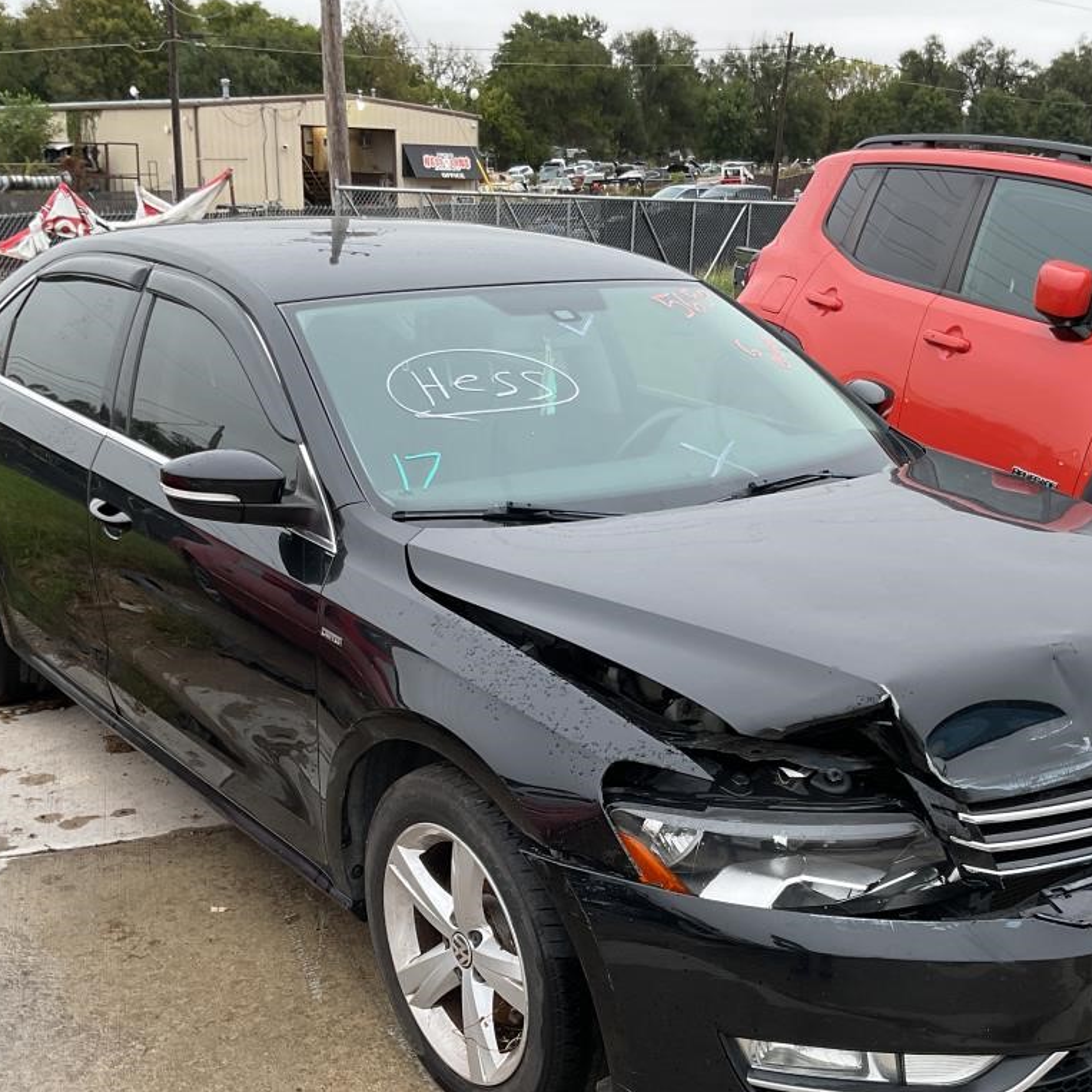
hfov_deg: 39.1
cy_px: 683
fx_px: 1535
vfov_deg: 38.9
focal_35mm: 43
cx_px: 603
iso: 40
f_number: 1.8
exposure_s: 1/120
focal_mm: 3
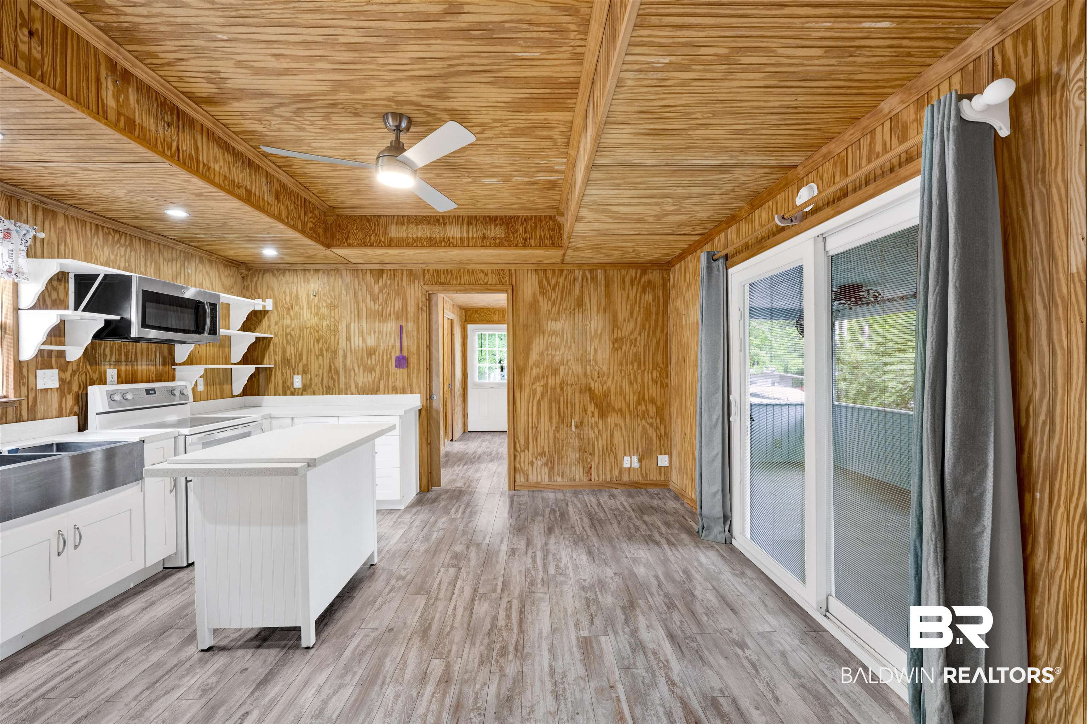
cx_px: 544
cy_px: 362
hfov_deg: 104.3
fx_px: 423
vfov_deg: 81.2
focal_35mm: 14
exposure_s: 1/3
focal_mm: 14
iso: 400
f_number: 11
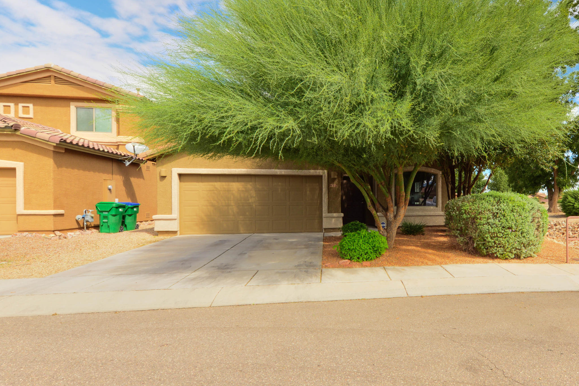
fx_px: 354
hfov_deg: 75.6
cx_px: 395
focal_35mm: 22
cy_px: 196
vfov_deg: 57.3
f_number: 13
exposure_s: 1/100
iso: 500
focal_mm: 15
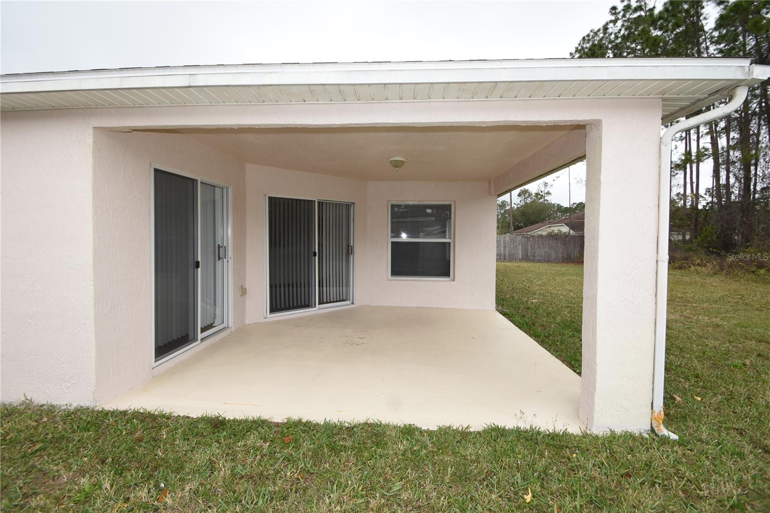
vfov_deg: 77.3
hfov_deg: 100.4
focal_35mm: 15
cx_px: 385
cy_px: 256
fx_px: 321
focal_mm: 10
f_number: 5.6
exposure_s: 1/125
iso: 100
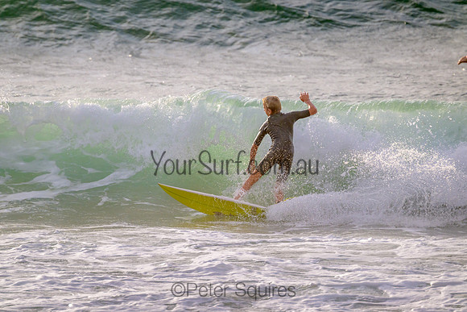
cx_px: 234
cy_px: 156
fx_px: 10380
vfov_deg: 1.7
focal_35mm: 800
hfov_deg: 2.6
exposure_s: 1/2000
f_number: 11
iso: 900
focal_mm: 800
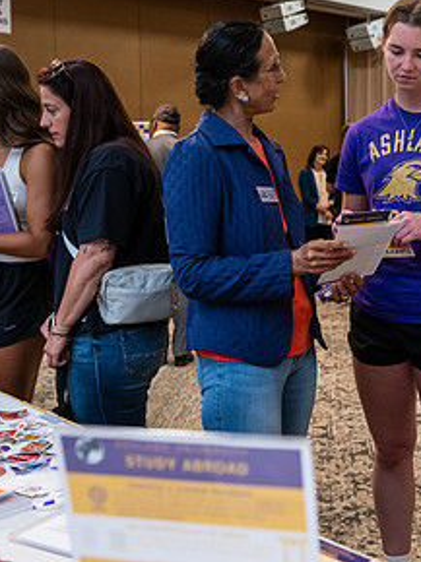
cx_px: 299
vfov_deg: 36.5
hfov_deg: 27.7
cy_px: 195
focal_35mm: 52
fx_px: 844
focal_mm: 27
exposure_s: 1/200
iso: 2000
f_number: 3.5
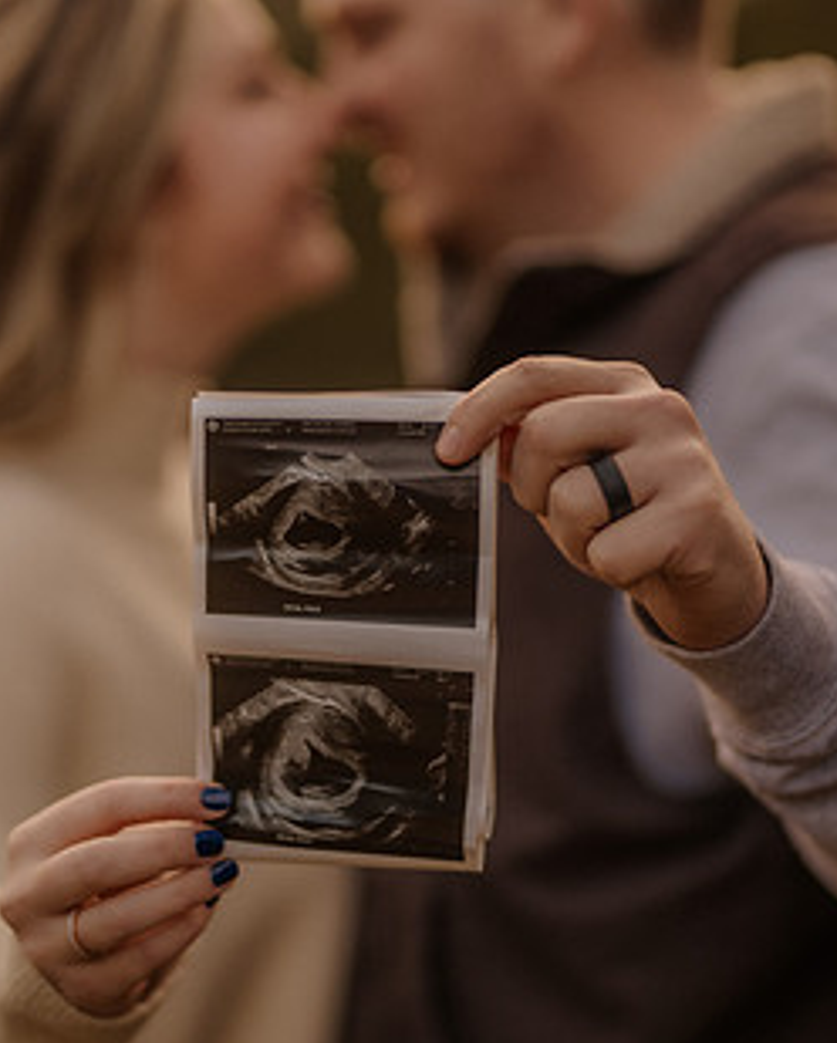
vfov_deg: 16.5
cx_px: 381
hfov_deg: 13.3
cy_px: 621
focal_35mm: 116
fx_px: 3585
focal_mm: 85
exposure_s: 1/1000
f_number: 1.4
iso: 320
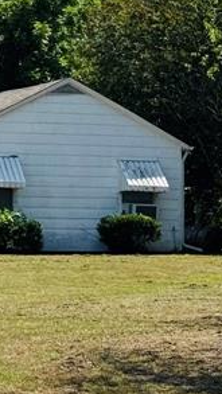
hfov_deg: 6.5
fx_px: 1913
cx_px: -114
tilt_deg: +3.0
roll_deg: -0.2
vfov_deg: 11.8
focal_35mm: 183
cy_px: 136
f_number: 1.78
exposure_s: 1/7937
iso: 80
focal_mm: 6.76
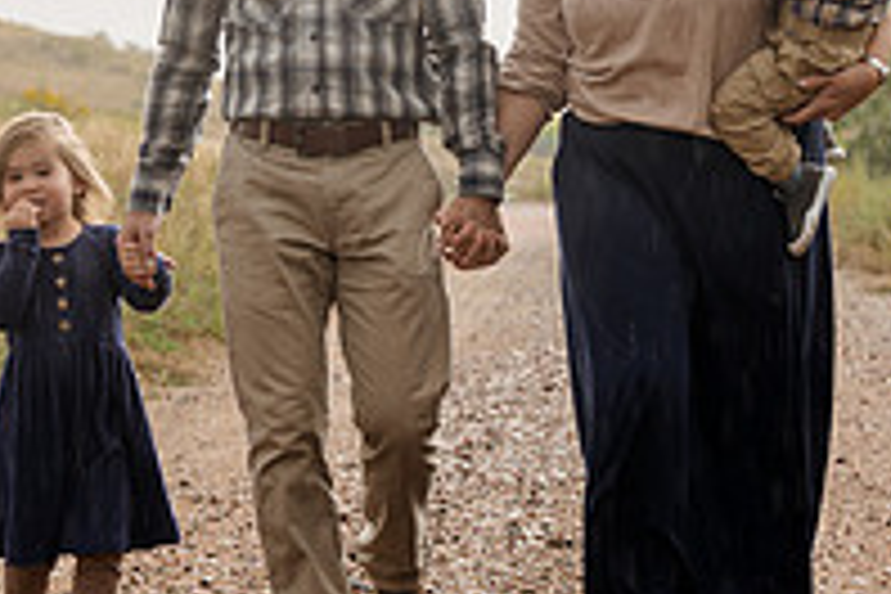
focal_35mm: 205
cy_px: 259
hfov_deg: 10.0
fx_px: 5073
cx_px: 284
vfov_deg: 6.7
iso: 200
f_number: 4.5
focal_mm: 70
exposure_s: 1/125
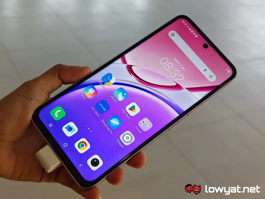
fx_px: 352
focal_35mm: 46
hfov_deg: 41.2
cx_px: 132
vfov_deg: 31.5
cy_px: 100
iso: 80
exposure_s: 1/100
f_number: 1.6
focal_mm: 5.4
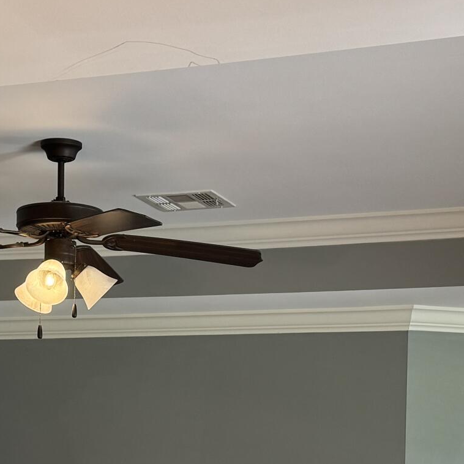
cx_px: 138
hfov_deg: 20.5
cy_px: 457
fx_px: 1274
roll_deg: -1.1
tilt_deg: -0.3
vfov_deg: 20.1
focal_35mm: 84
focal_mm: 6.76
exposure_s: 1/60
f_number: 1.78
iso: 125
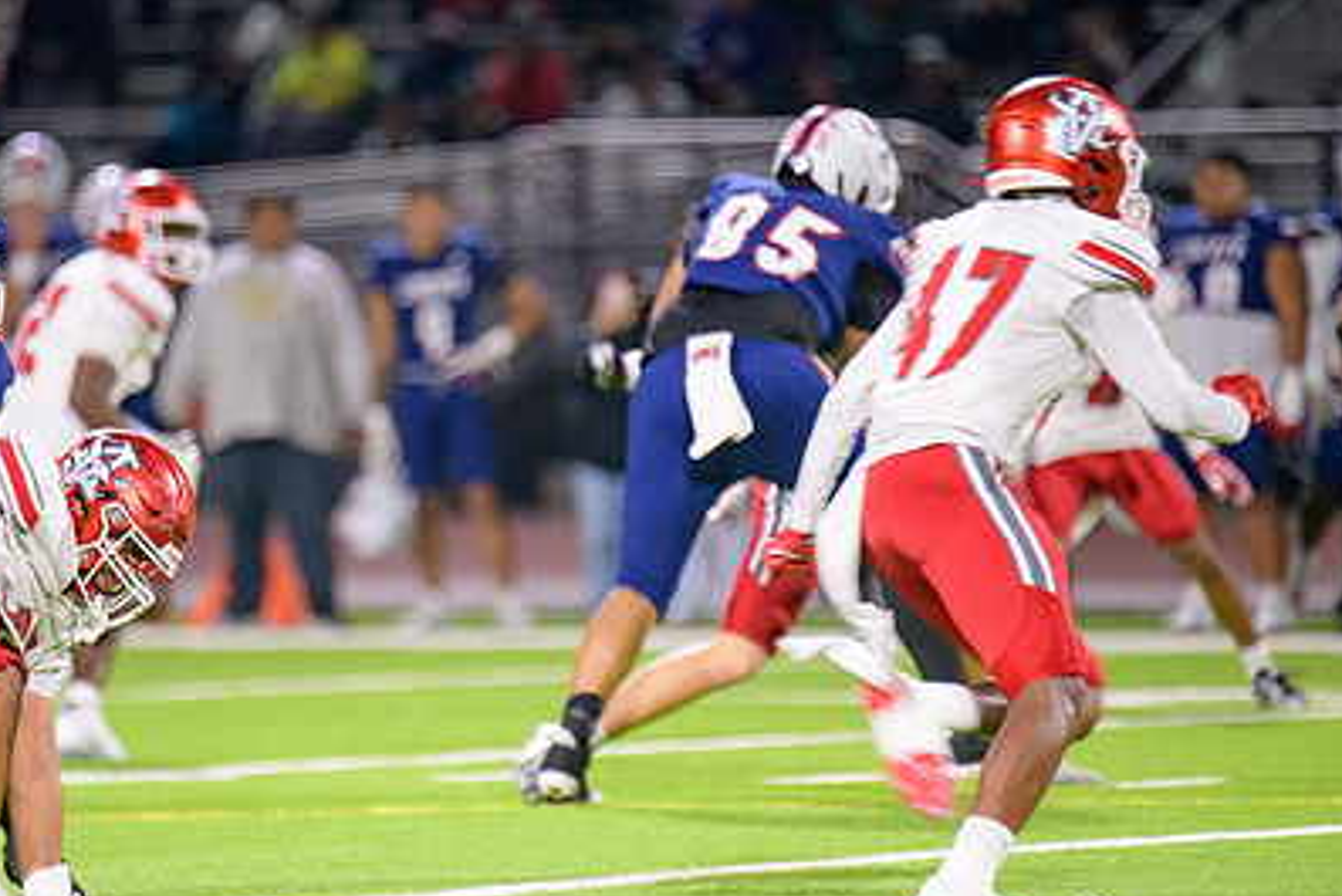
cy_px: 489
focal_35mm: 438
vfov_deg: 3.1
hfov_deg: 4.7
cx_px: 446
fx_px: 16333
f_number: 2.8
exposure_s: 1/250
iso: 2000
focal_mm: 300
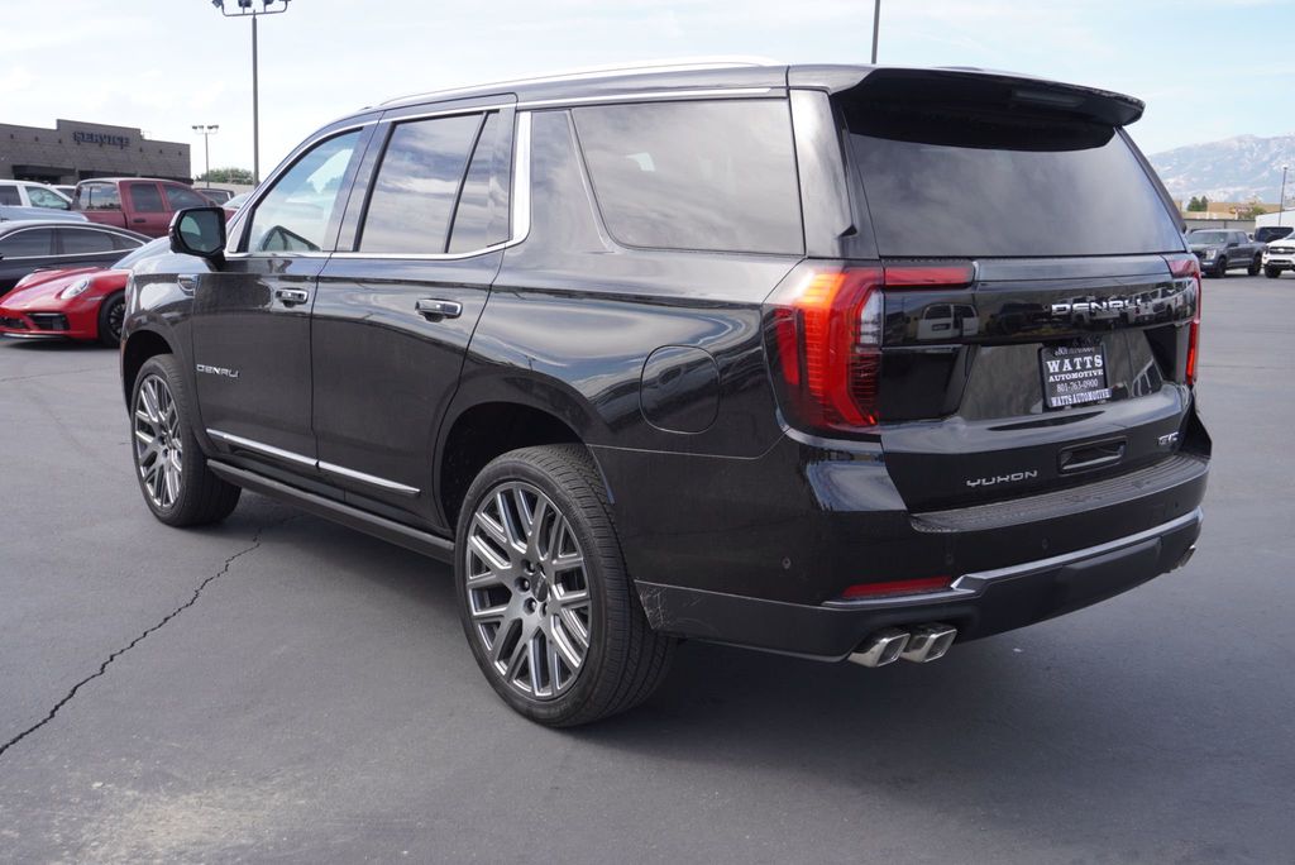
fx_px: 1242
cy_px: 432
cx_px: 648
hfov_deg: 55.1
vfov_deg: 38.4
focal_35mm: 34
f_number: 6.3
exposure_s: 1/160
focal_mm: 23
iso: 100
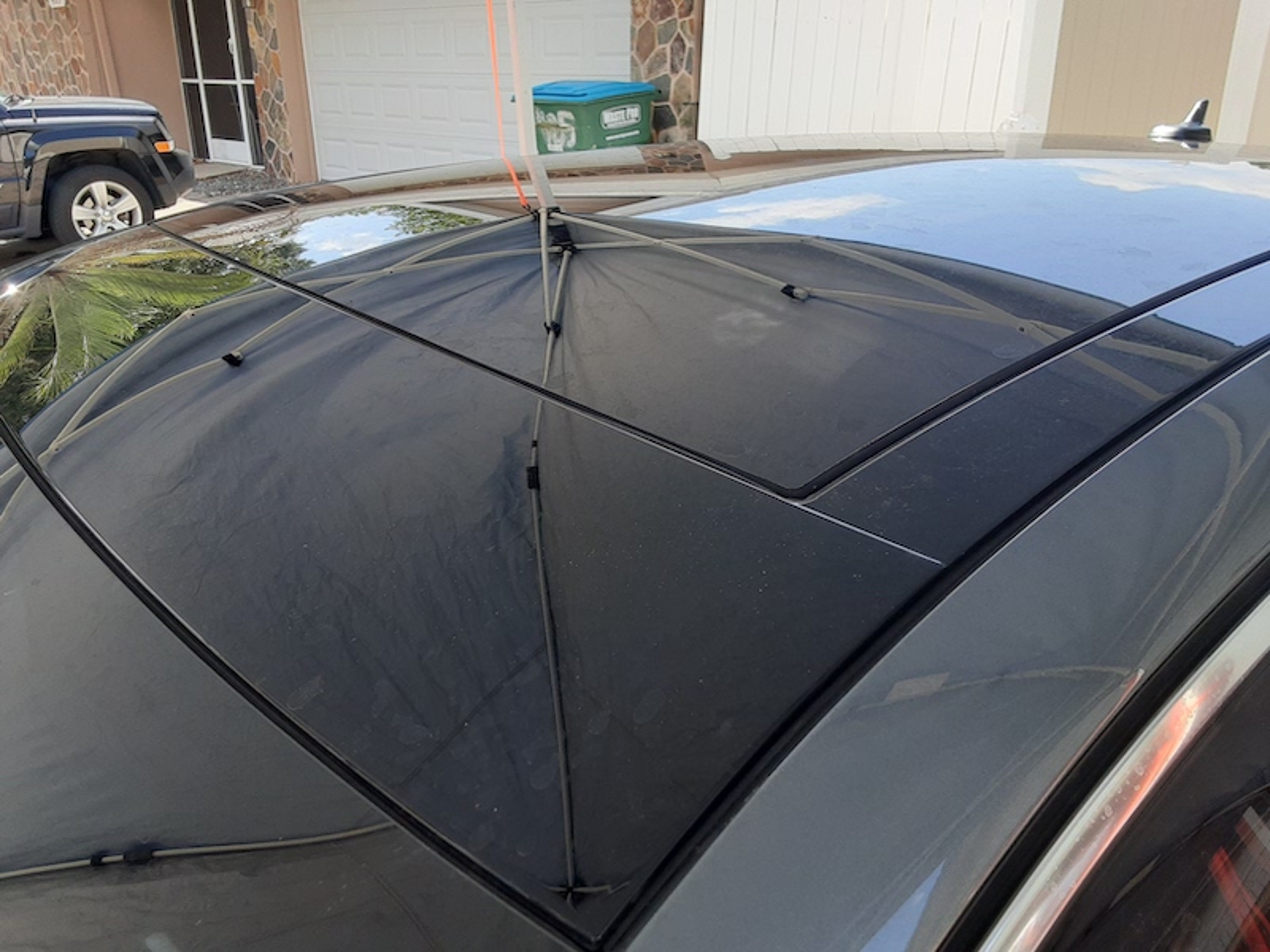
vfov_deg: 51.4
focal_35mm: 27
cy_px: 476
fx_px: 991
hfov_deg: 65.3
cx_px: 635
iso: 40
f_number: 1.9
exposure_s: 1/335
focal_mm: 2.91
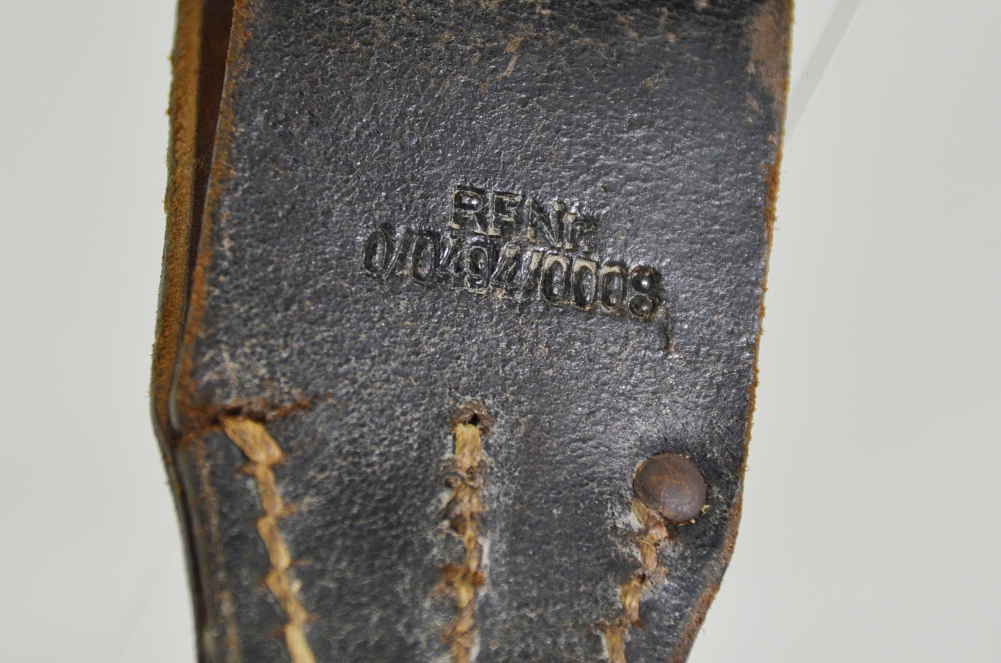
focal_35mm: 305
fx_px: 8456
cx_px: 482
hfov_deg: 6.8
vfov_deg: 4.5
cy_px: 283
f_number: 5.6
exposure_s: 1/250
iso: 450
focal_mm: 135
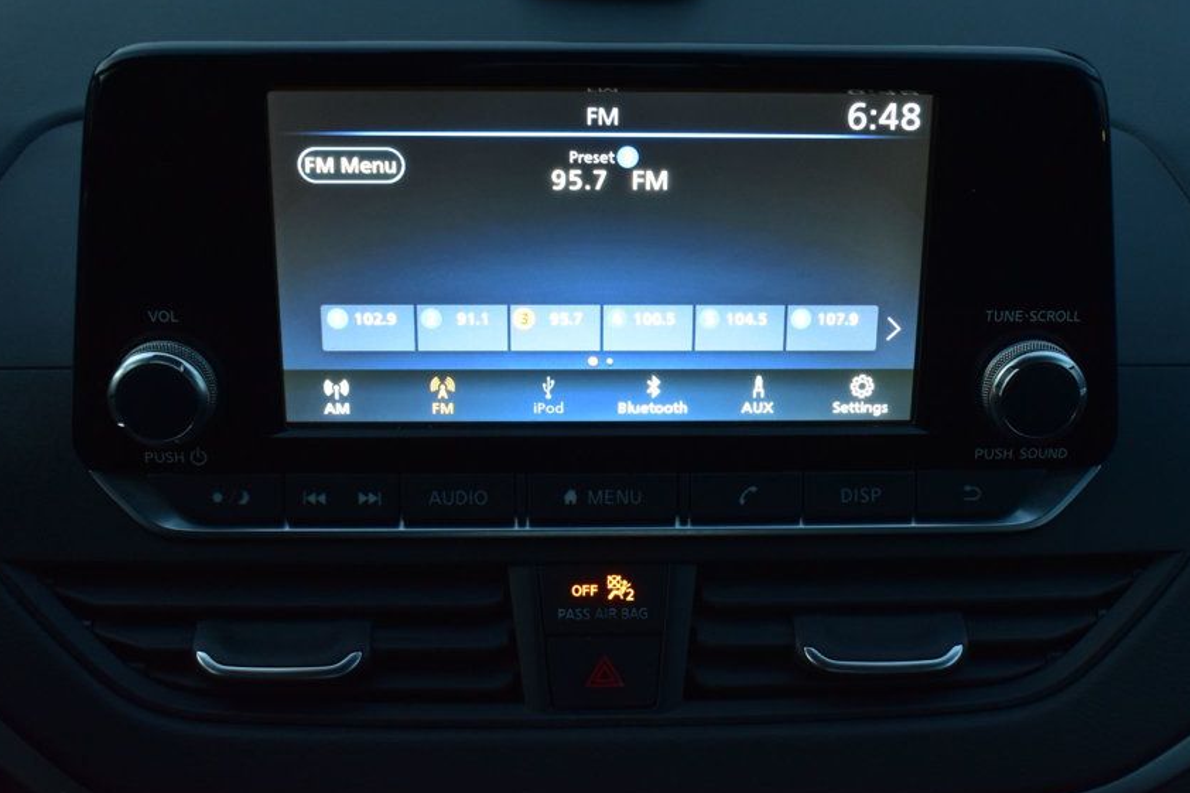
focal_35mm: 46
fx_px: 1507
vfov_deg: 29.5
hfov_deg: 43.0
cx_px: 659
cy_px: 355
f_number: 6.3
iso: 1250
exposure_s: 1/15
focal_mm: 25
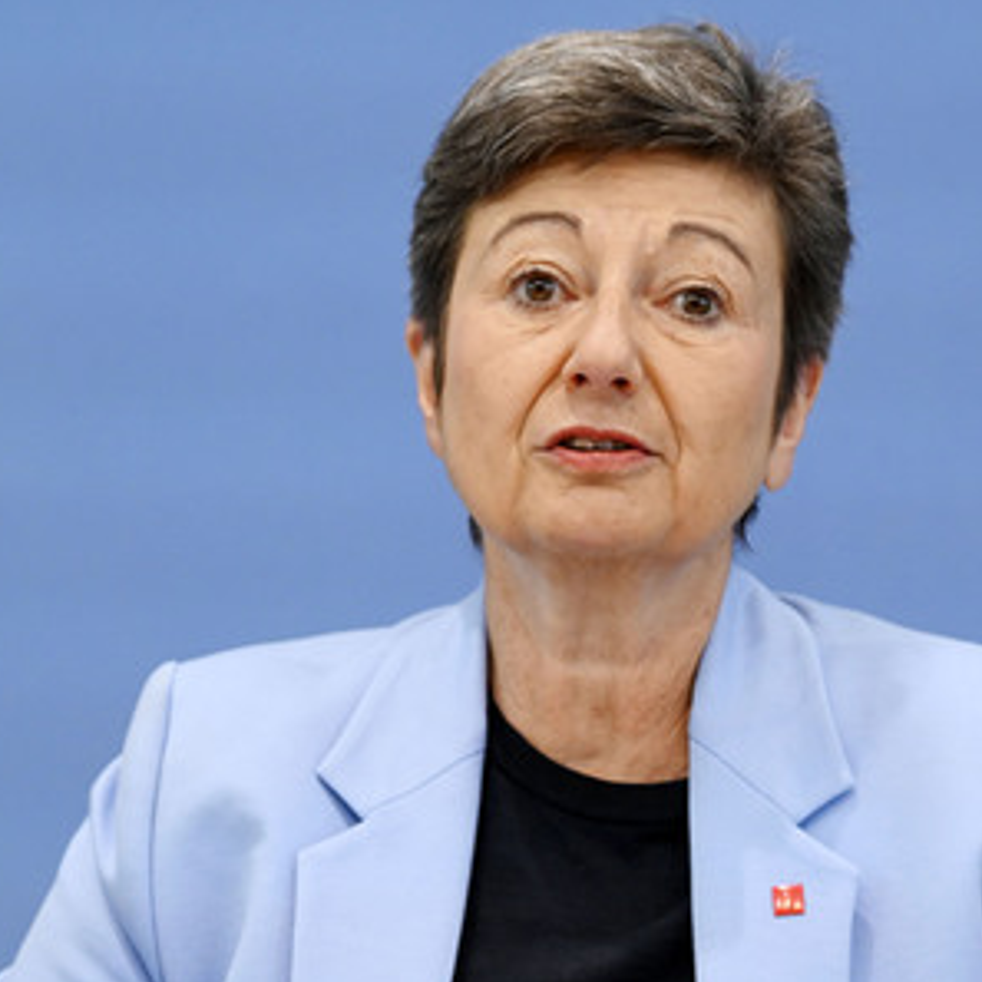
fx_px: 6612
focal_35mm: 206
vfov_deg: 8.5
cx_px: 590
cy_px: 493
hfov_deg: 8.5
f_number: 7.1
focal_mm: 160
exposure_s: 1/500
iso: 4000
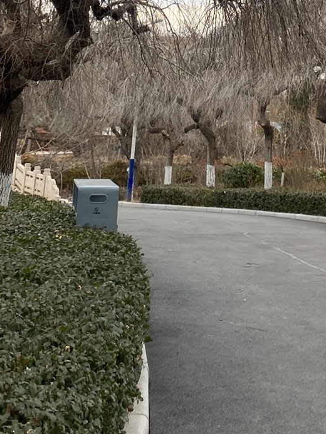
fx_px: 941
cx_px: 232
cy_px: -96
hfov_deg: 19.5
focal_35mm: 75
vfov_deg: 23.6
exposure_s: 1/168
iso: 32
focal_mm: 4.25
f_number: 1.8
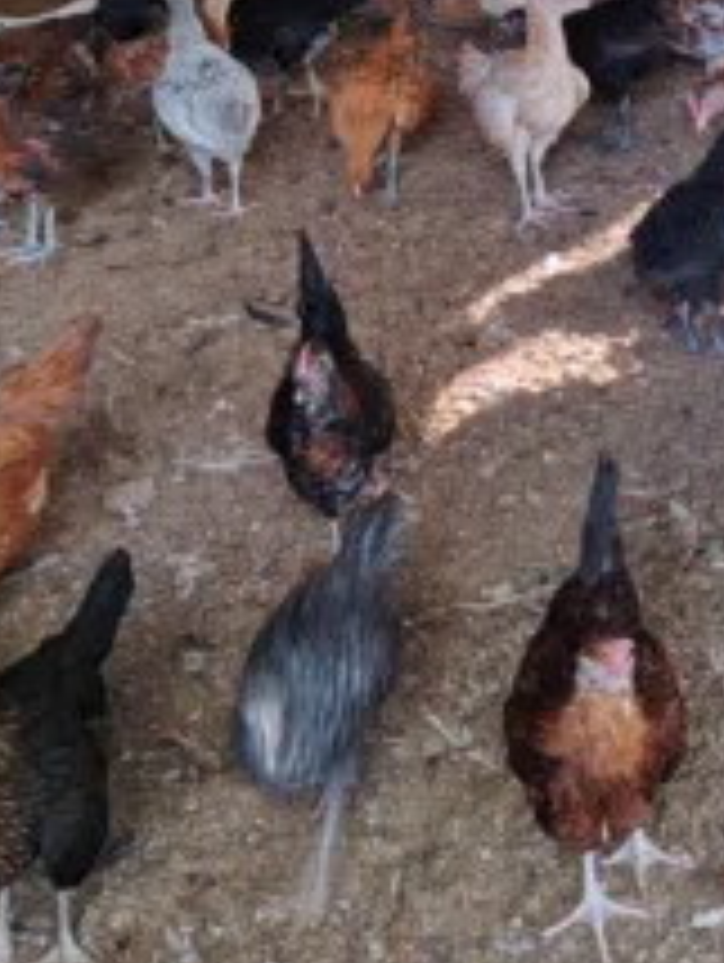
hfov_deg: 21.3
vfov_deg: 27.3
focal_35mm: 69
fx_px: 1920
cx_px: 427
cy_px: 135
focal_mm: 5.25
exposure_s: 1/25
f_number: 1.75
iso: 475
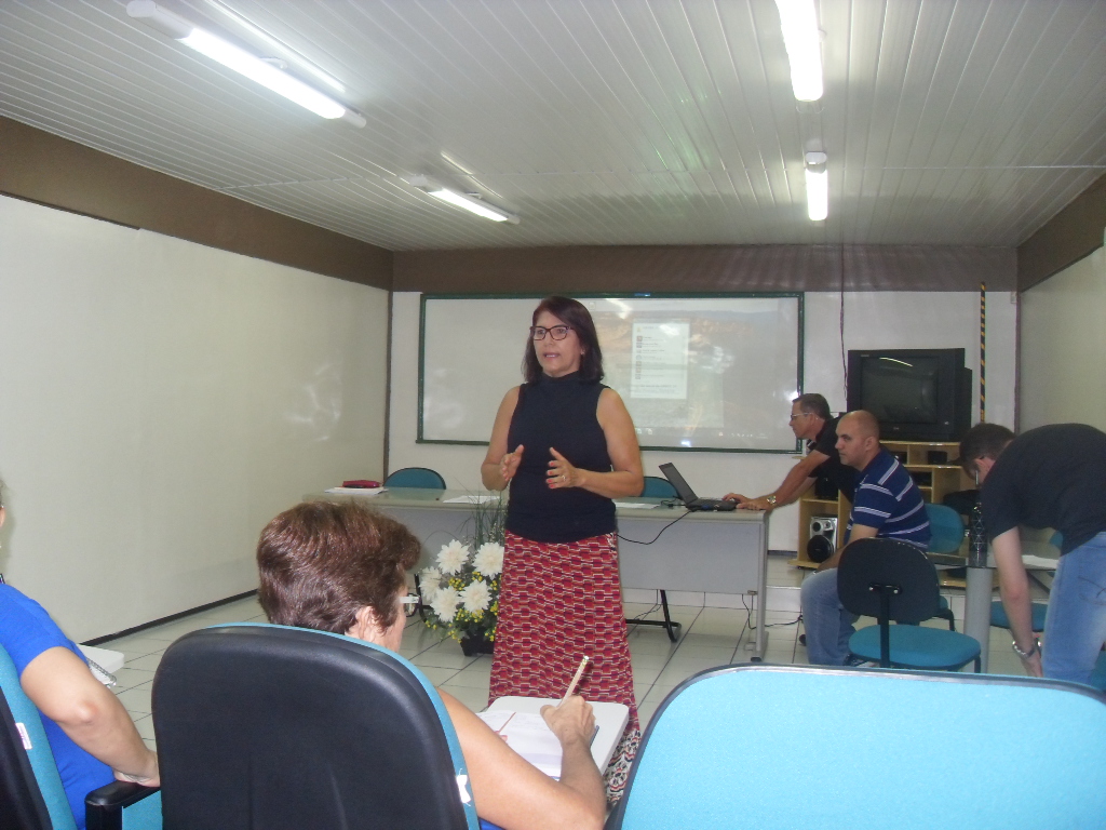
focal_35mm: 34
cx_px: 553
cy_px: 415
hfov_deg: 54.0
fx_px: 1086
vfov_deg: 41.8
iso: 240
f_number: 2.8
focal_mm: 6.3
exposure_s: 1/45
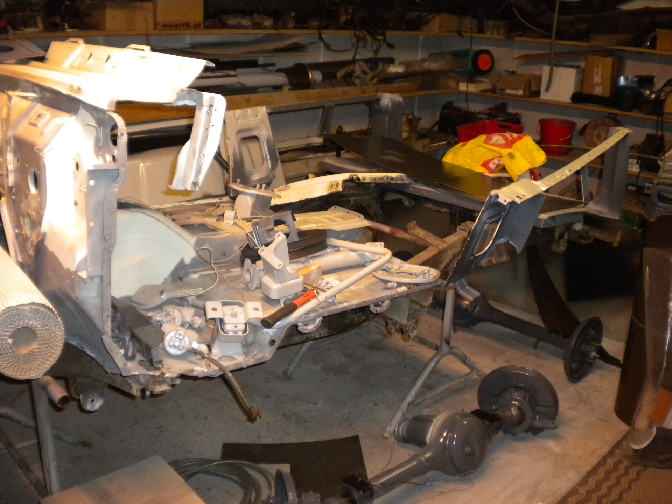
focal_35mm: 35
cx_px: 336
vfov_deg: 40.7
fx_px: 679
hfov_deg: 52.6
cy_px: 252
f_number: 3.1
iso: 400
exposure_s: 1/30
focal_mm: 6.3
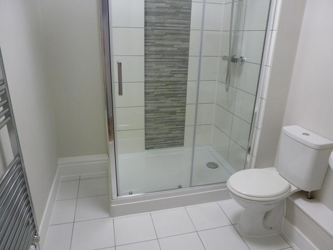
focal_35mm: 24
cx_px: 166
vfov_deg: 56.8
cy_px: 125
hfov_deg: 71.6
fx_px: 231
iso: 400
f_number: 3.3
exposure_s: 1/30
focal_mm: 4.3
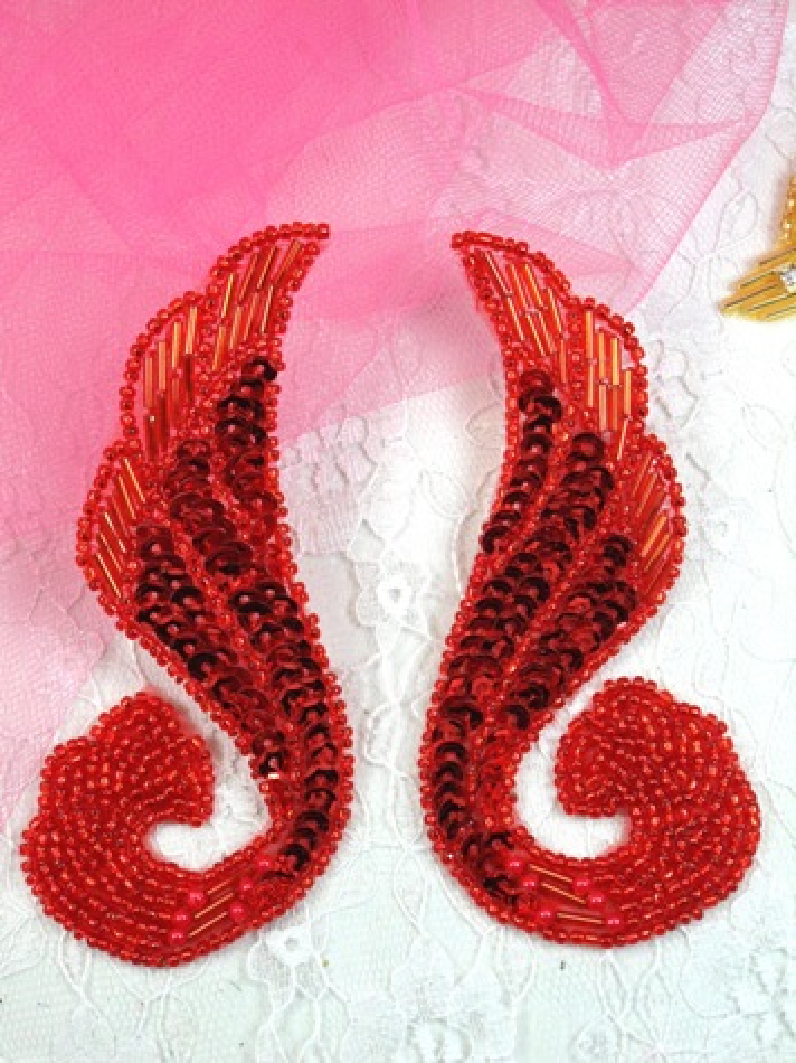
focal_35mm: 58
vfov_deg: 33.2
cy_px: 532
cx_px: 398
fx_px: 1779
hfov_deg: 25.2
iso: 80
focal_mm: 10.4
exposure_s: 1/180
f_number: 5.5
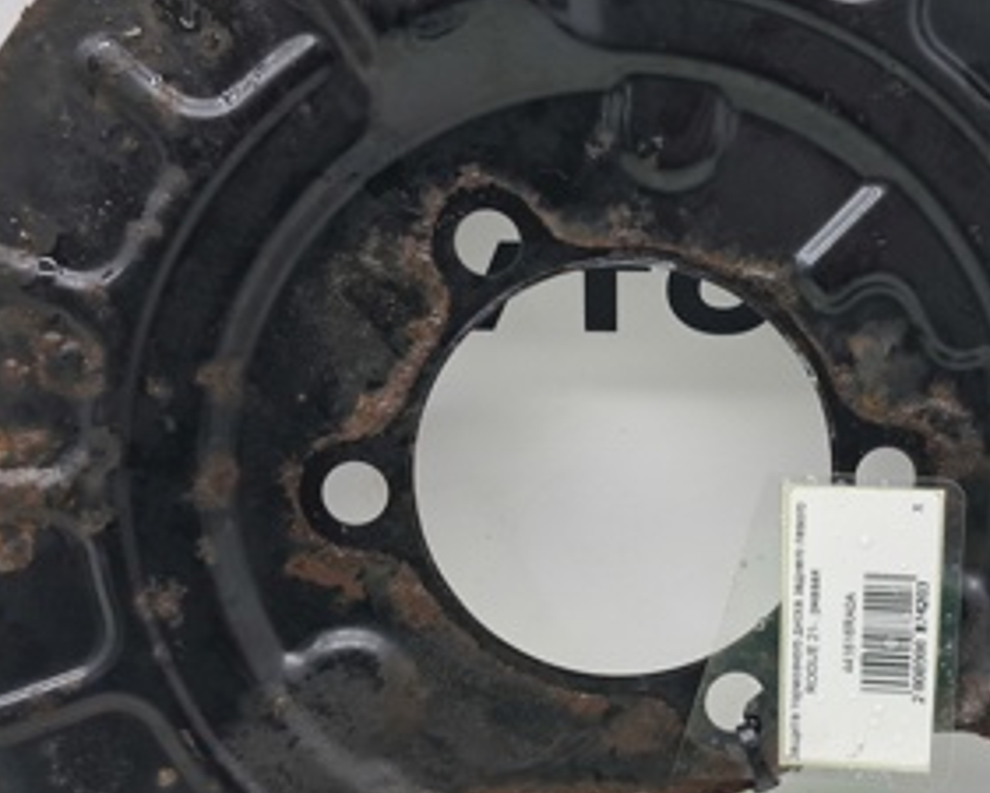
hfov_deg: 31.0
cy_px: 449
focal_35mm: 60
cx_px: 722
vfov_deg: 25.4
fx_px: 1759
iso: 50
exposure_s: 1/50
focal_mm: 4
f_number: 1.8
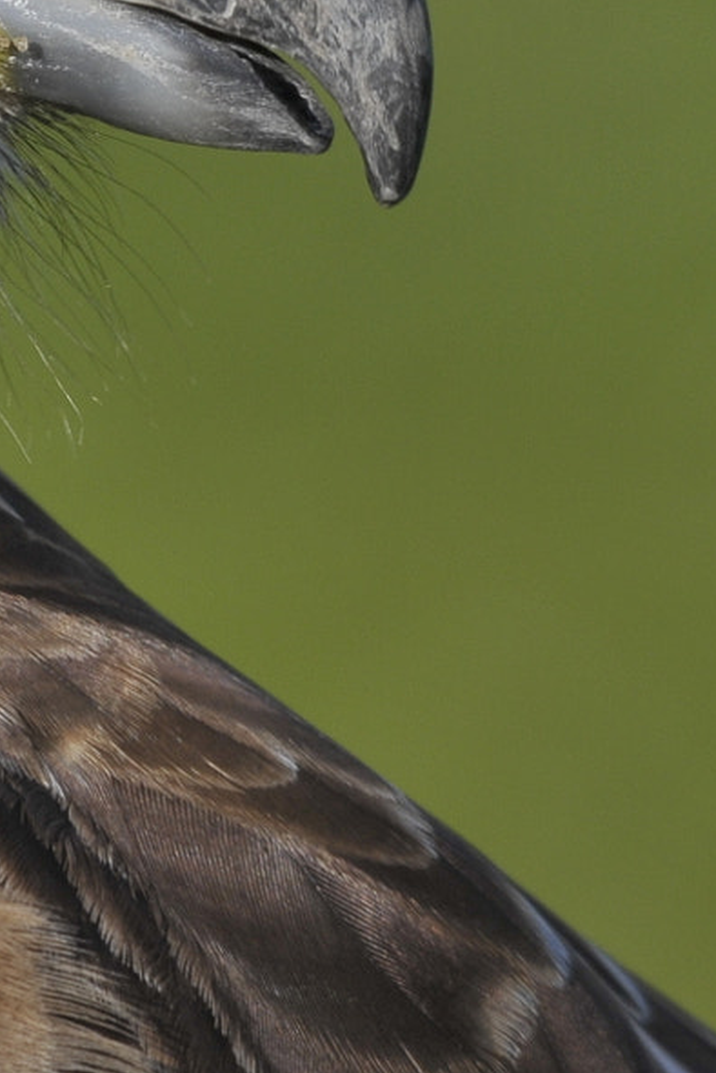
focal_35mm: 1975
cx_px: -671
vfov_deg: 1.0
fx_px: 58847
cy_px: 129
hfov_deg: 0.7
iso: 200
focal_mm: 380
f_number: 11
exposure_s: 1/200
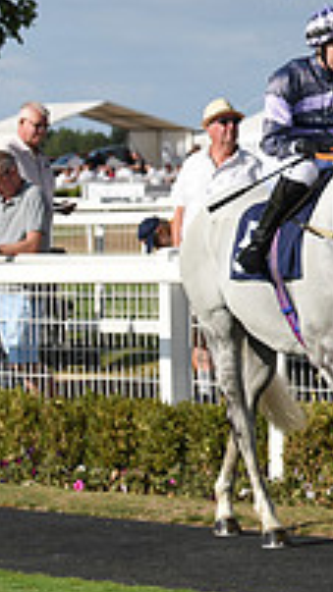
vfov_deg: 8.9
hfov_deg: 4.9
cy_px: 228
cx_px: 825
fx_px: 3800
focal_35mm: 242
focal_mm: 80
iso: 500
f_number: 5.6
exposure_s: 1/3200
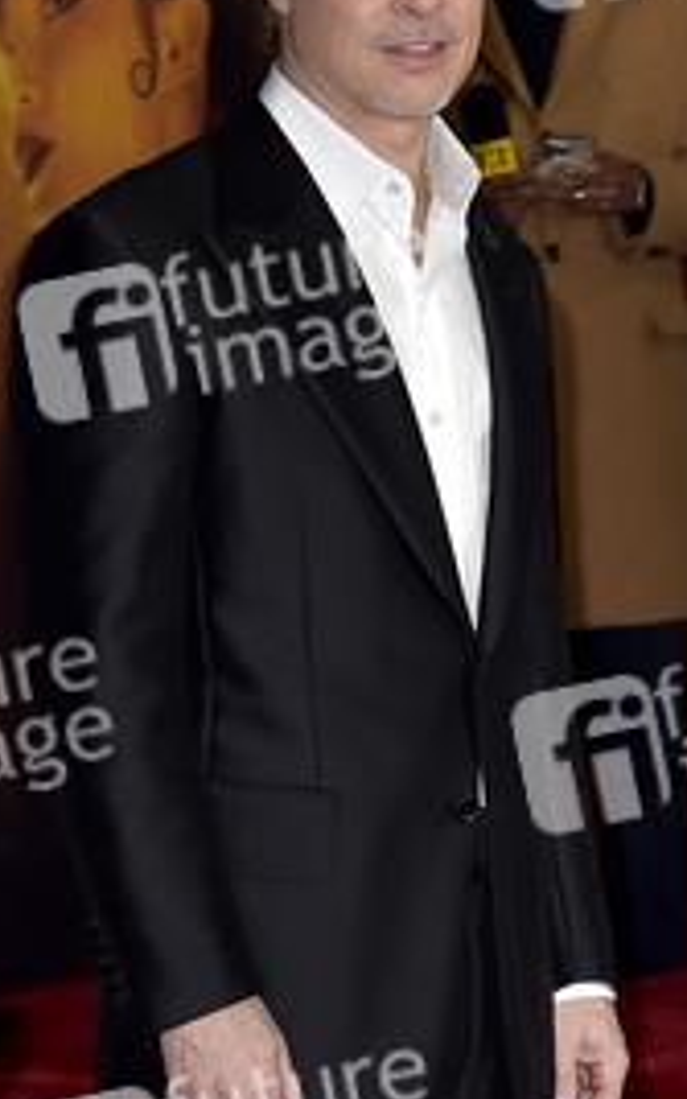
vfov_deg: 19.5
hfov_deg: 12.2
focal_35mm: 107
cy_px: 531
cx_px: 352
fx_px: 3204
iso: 640
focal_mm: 70
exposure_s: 1/250
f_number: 6.3
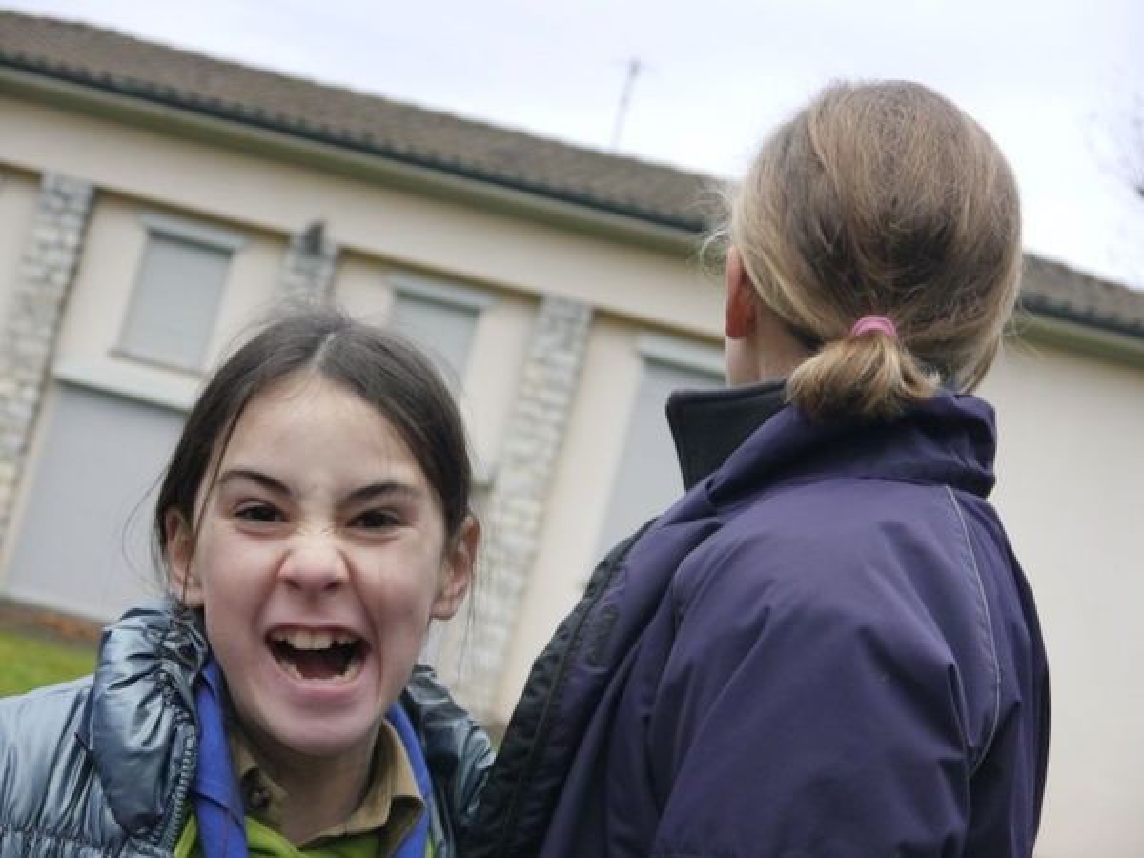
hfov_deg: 28.6
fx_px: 2247
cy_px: 429
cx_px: 572
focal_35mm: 68
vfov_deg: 21.6
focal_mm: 34
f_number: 5.2
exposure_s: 1/80
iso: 1000
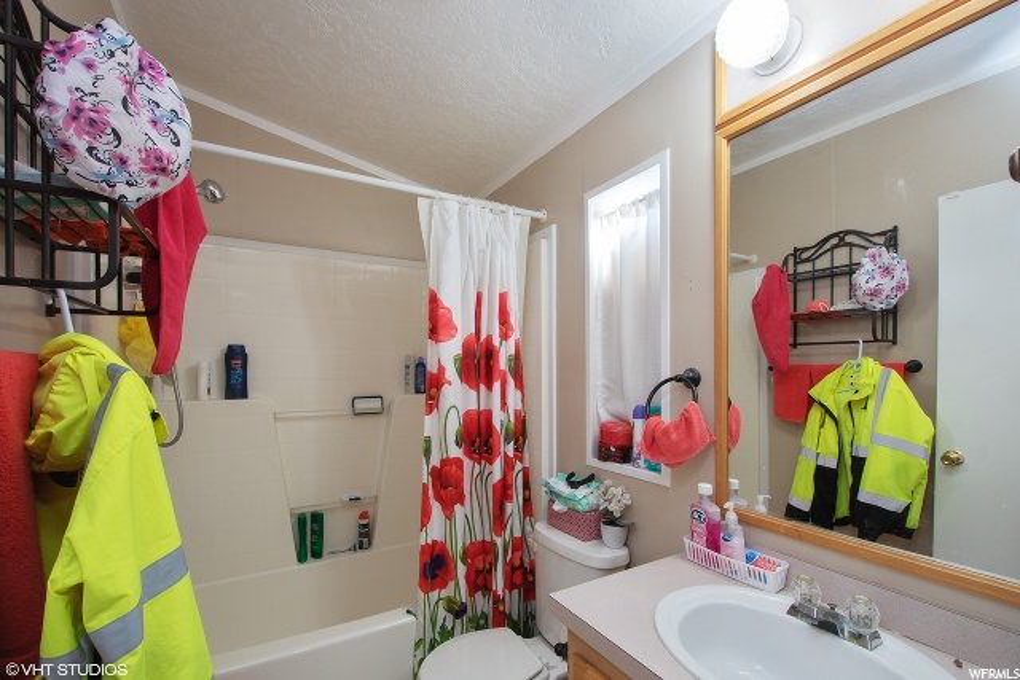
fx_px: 425
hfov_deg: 100.4
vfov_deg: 77.4
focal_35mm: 15
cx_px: 510
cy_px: 340
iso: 320
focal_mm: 10
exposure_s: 1/8
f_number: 9.5
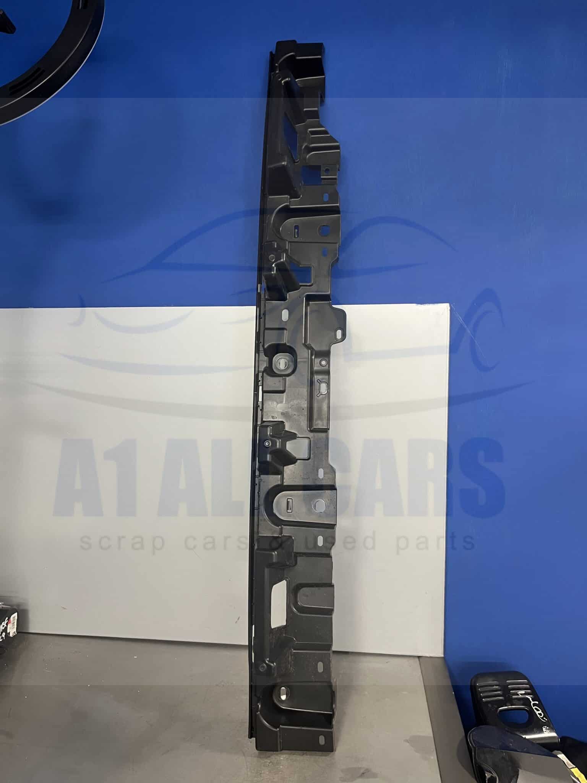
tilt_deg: -4.3
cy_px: 392
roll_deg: +0.8
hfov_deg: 53.1
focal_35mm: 26
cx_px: 294
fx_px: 588
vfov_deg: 67.3
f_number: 1.6
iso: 200
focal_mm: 5.1
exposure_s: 1/50
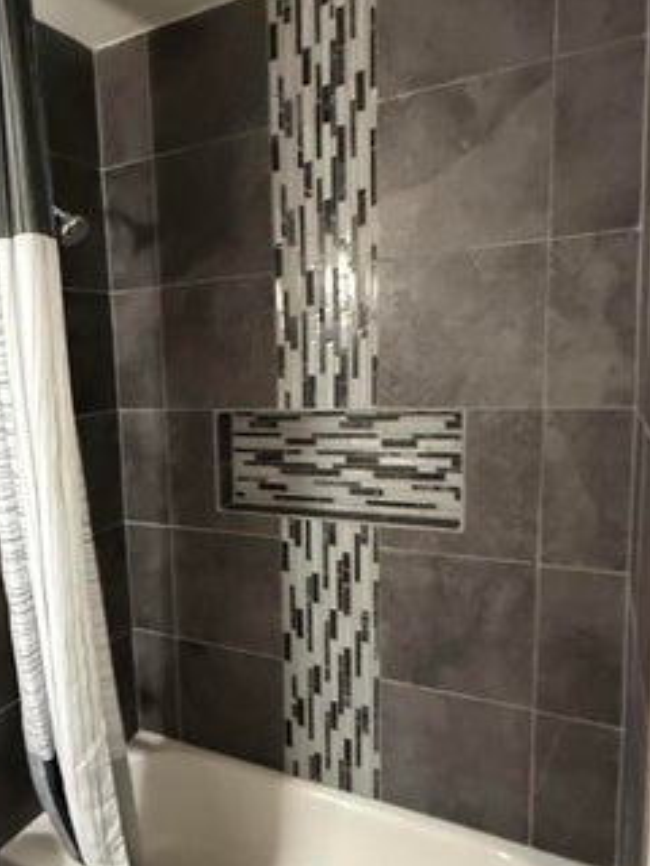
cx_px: 138
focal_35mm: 28
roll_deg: +5.9
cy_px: 465
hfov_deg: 47.3
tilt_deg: -12.7
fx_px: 701
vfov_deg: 63.4
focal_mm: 2.22
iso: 1250
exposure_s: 1/60
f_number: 2.2
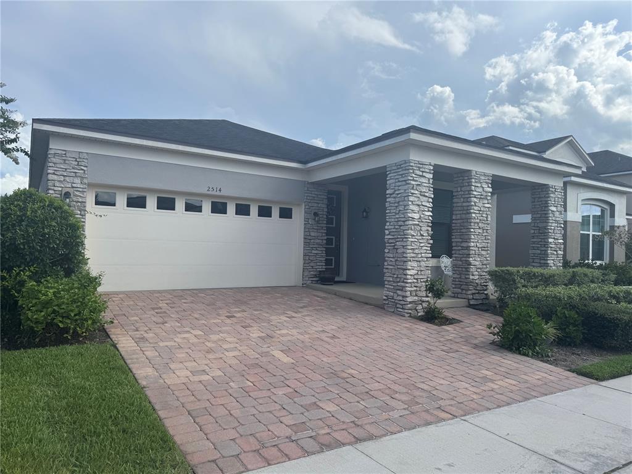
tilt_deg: +0.8
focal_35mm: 24
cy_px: 237
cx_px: 316
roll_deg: -2.1
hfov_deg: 71.6
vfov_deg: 56.8
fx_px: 438
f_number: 1.78
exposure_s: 1/4950
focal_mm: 6.76
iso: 80
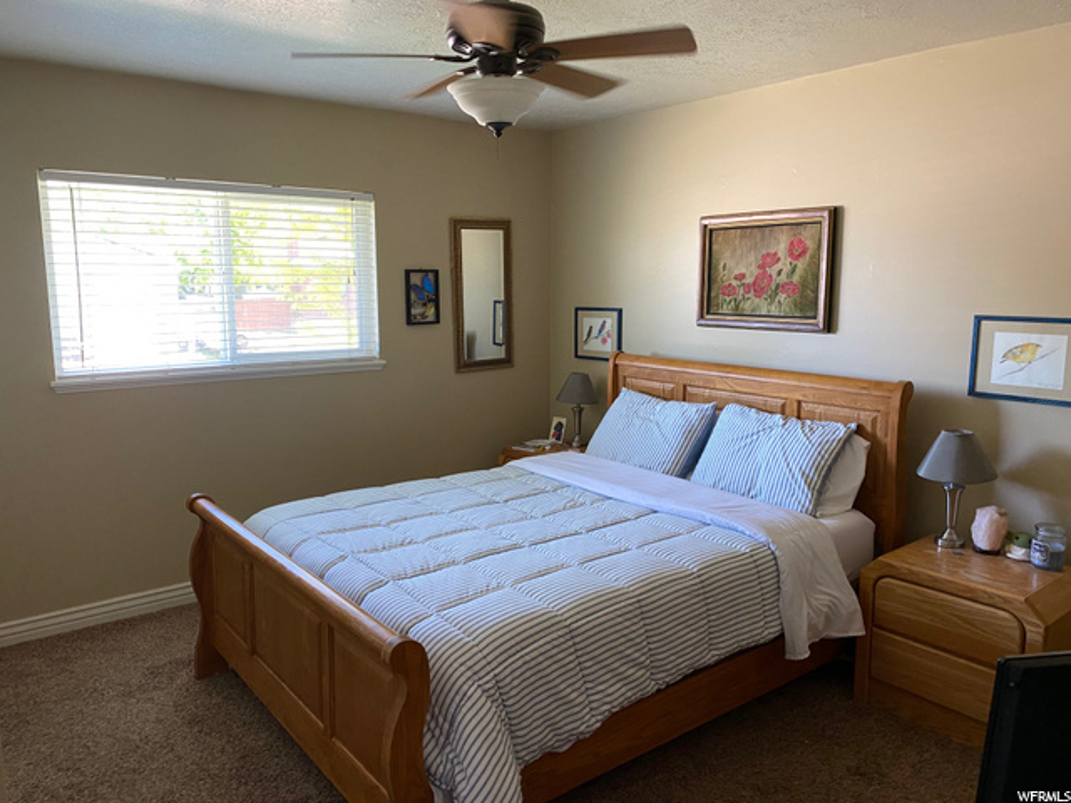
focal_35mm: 26
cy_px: 402
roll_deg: +0.0
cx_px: 536
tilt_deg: -8.3
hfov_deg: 67.3
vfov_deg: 53.1
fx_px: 804
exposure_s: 1/60
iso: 200
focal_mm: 4.25
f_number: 1.8
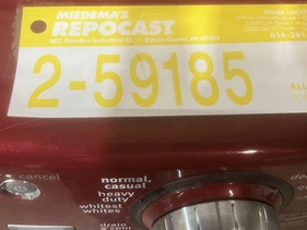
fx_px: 328
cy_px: 84
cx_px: 146
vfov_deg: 38.4
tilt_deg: -65.3
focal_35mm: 37
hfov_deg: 50.1
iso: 100
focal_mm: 5.1
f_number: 1.6
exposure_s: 1/60
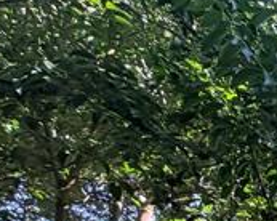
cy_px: 424
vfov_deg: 15.6
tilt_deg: +2.8
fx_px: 663
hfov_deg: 12.5
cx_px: 775
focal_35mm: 81
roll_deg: +0.8
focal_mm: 2.22
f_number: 2.2
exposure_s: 1/171
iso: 50
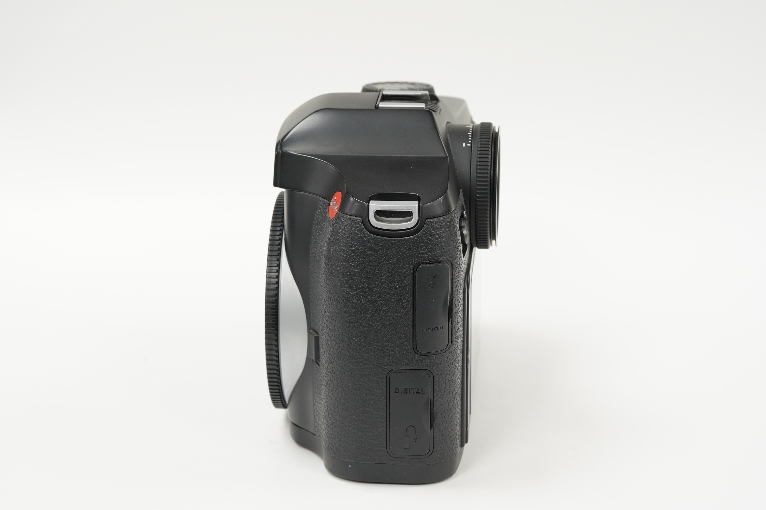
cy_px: 255
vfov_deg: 15.2
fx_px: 1913
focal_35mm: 90
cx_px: 383
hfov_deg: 22.6
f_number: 11
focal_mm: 90
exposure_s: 1/10
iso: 1000
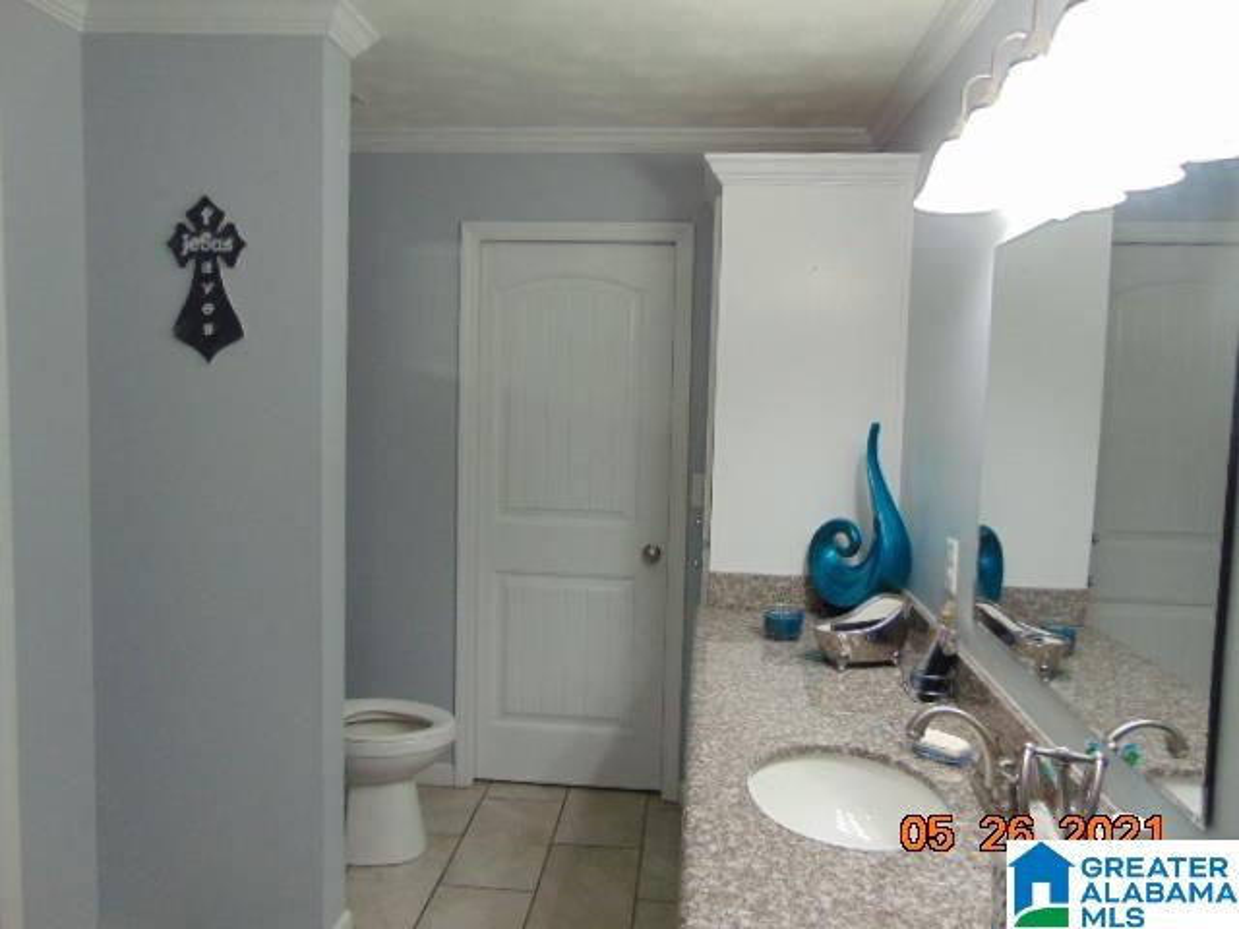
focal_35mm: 25
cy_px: 464
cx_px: 620
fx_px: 895
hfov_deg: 69.4
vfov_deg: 54.9
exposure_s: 1/40
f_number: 3
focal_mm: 4.5
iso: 200
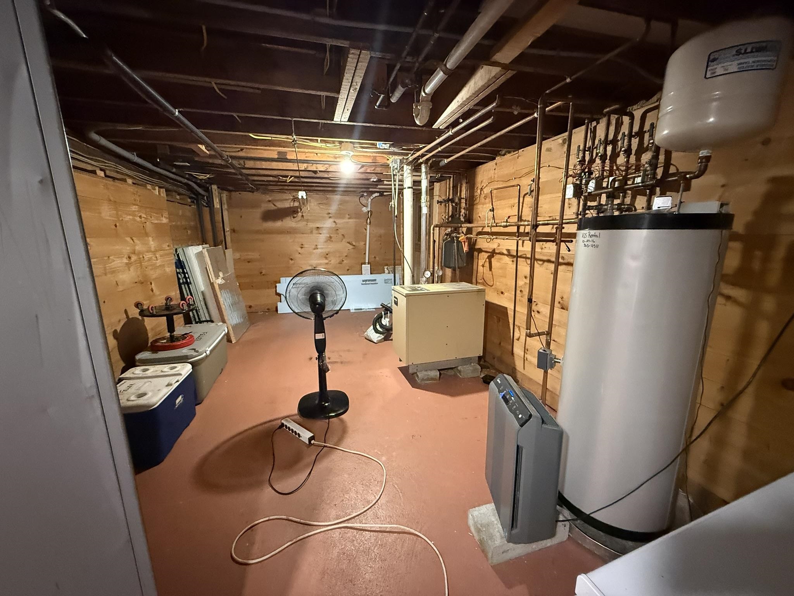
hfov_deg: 102.1
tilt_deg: -11.1
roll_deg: +0.5
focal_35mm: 14
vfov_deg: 85.7
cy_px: 298
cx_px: 397
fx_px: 321
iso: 1000
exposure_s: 1/40
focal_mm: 2.22
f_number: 2.2
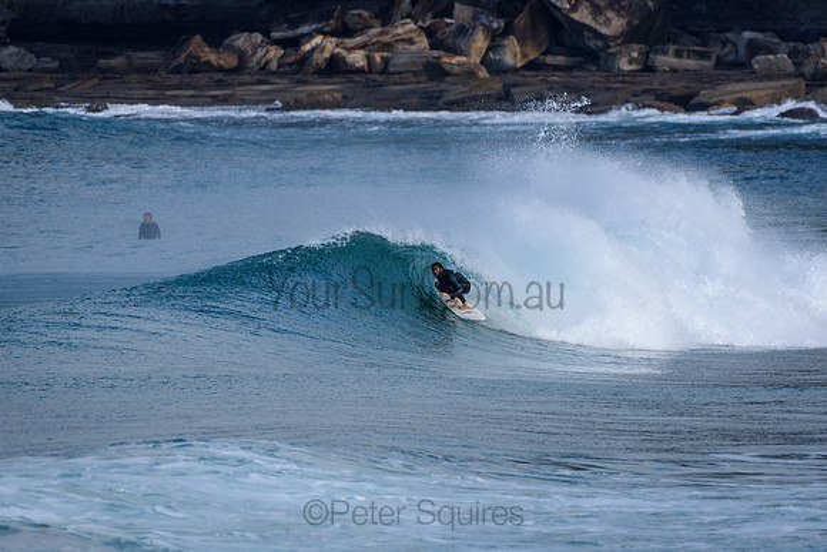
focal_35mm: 750
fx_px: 17232
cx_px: 414
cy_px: 276
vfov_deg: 1.8
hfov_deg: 2.7
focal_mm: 500
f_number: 5.6
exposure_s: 1/2000
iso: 450
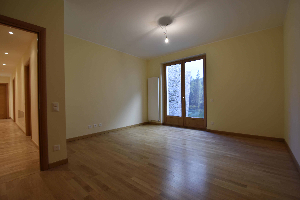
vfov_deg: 77.3
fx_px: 125
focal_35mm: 15
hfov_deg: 100.4
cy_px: 100
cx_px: 150
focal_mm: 10
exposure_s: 1/15
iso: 110
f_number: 3.5
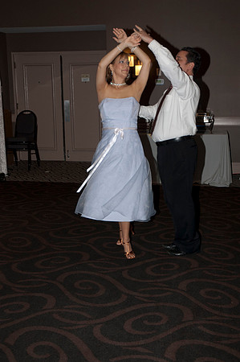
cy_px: 181
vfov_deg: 38.9
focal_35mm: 51
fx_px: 511
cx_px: 120
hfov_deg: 26.4
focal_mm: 34
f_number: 5.6
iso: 400
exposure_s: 1/160
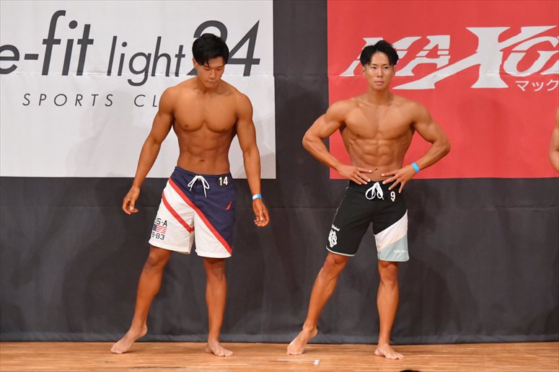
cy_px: 186
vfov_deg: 4.8
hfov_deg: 7.2
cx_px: 280
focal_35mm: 285
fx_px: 4423
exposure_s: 1/400
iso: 11400
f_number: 5.6
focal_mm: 190
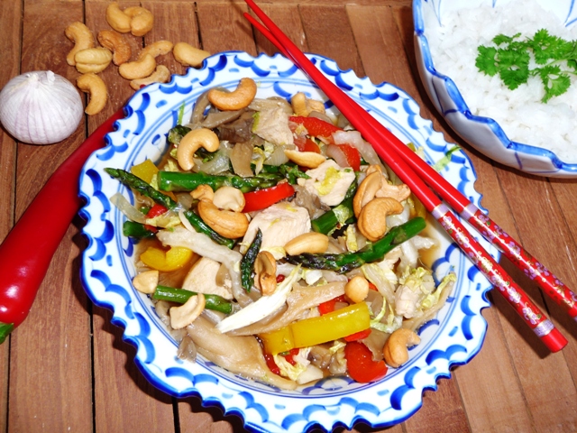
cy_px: 216
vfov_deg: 39.7
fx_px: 600
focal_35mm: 36
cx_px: 288
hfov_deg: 51.4
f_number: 3.7
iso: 100
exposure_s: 1/30
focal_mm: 6
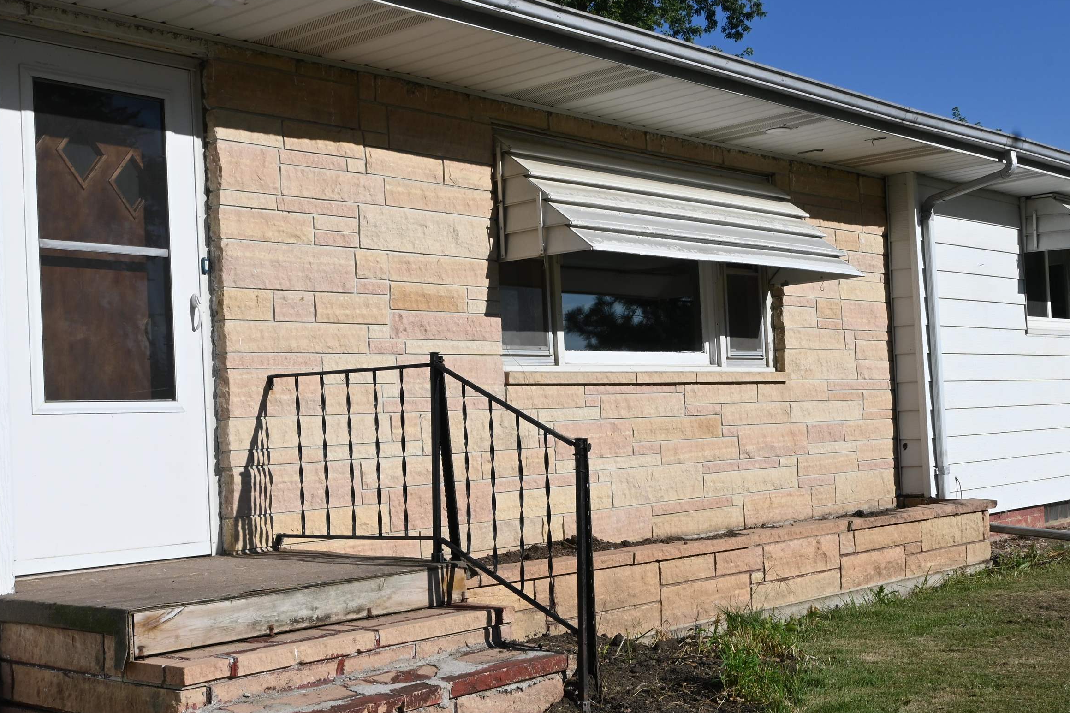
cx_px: 608
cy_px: 385
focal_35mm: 50
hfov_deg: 39.8
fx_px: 1476
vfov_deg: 27.2
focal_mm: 25
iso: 100
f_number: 14
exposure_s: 1/160
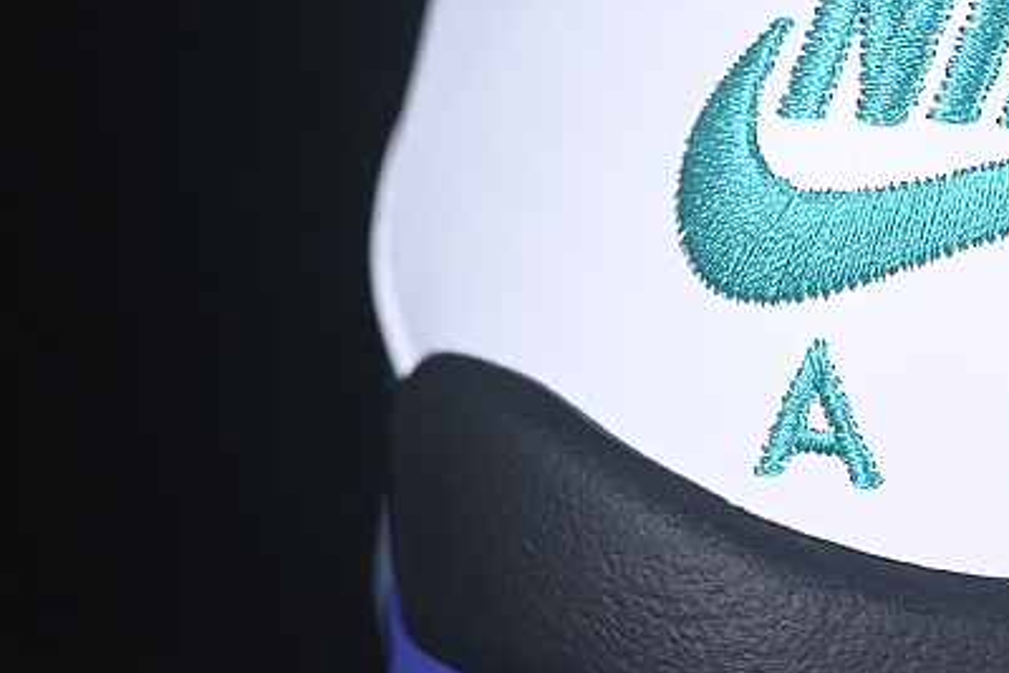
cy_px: 50
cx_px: 996
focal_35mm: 190
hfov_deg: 10.7
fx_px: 5337
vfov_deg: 7.2
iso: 160
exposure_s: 1/80
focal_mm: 47
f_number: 7.1
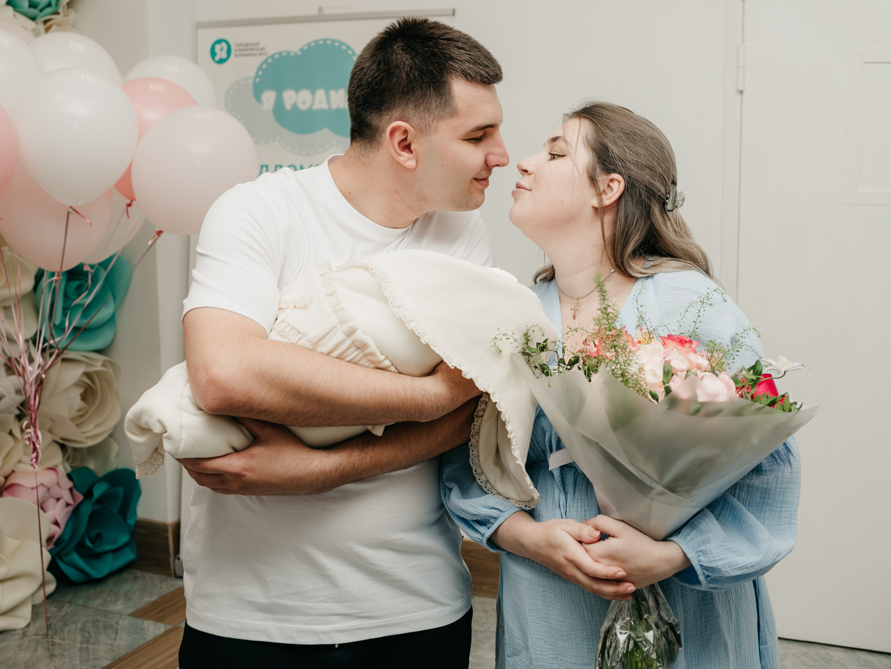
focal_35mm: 45
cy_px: 291
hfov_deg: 42.0
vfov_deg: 32.4
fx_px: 1149
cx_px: 568
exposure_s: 1/160
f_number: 4.5
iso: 100
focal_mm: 35
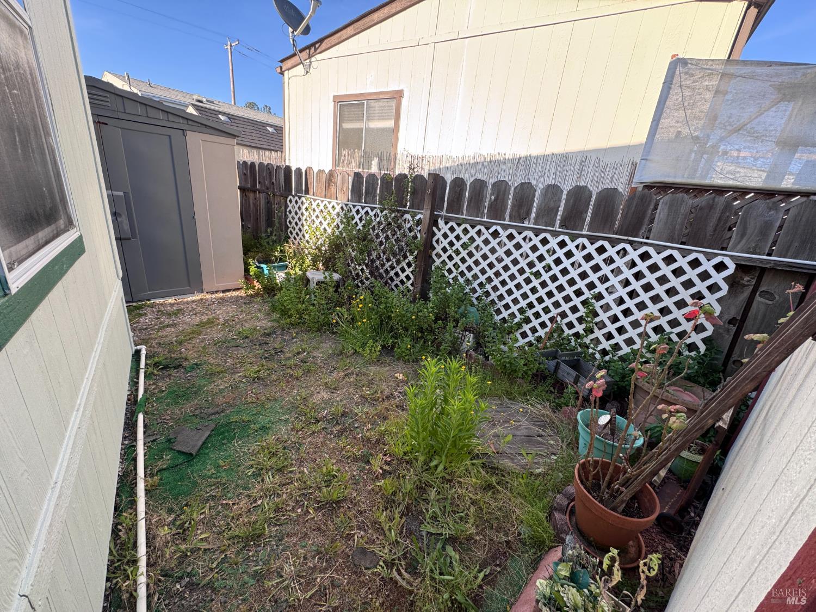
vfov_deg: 85.7
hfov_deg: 102.1
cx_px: 408
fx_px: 330
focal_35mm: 14
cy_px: 306
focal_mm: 2.22
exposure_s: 1/208
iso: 40
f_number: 2.2
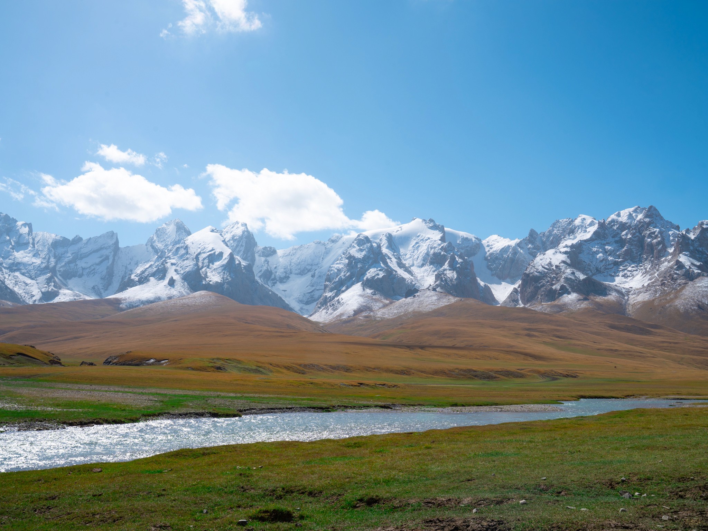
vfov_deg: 41.1
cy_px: 266
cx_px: 354
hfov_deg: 53.1
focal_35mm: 35
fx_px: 708
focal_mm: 32
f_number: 13
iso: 100
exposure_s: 1/160
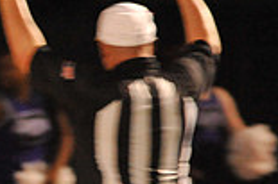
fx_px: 12998
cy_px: 186
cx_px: -221
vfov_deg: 0.8
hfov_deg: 1.2
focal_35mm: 1685
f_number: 6.3
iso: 6400
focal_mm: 450
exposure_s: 1/200
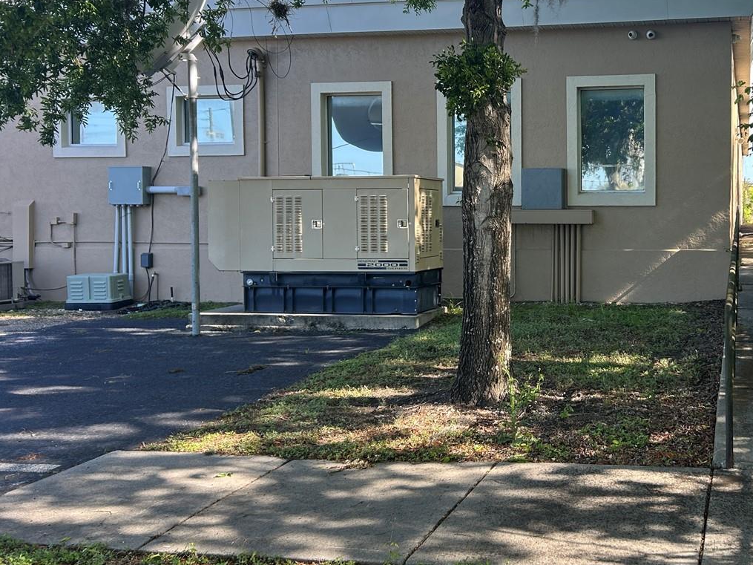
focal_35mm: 41
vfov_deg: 35.1
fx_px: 892
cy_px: 240
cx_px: 581
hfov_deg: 44.0
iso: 50
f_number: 1.5
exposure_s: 1/547
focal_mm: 5.7
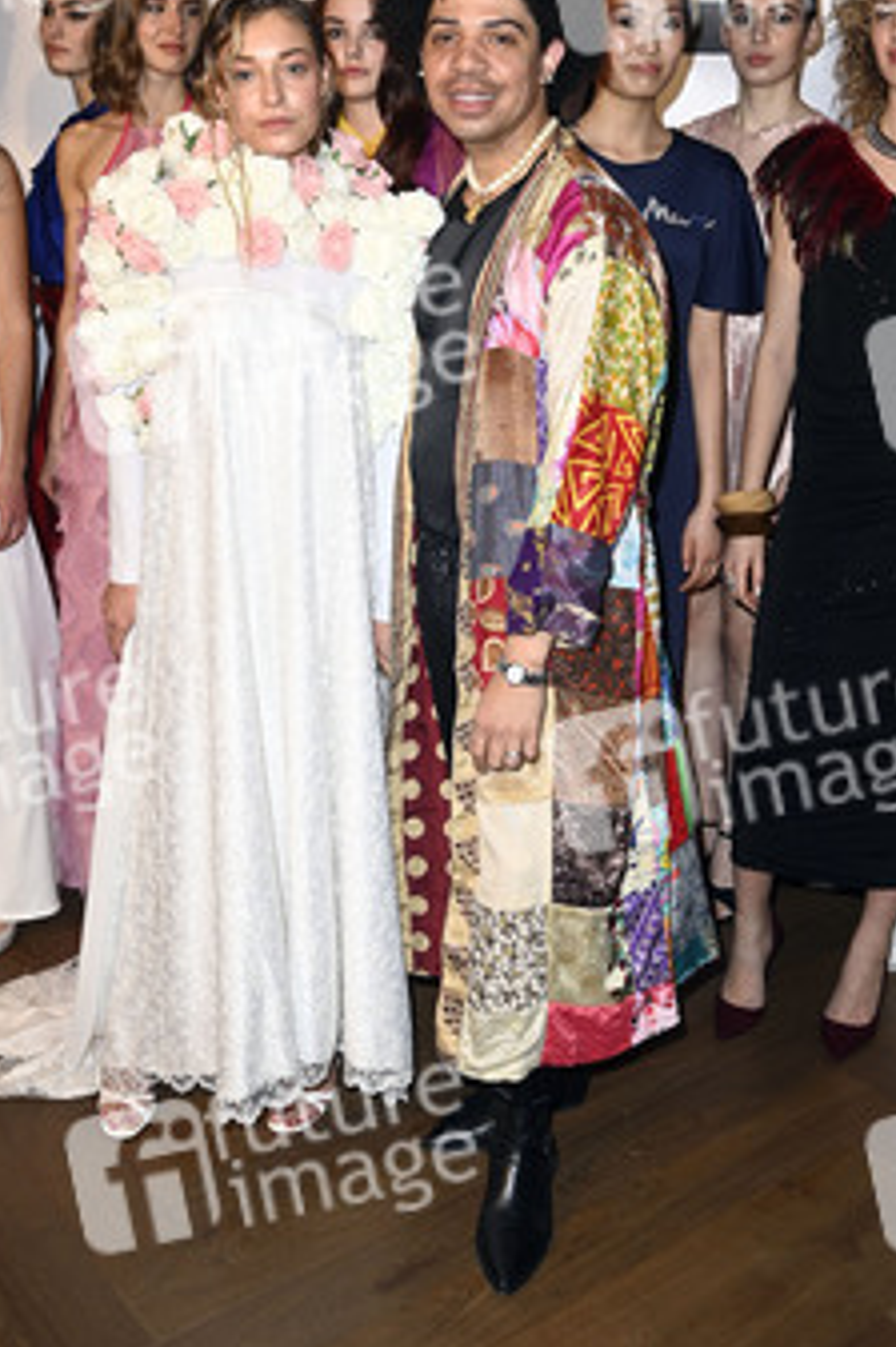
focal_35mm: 38
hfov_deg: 34.9
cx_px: 388
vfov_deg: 50.5
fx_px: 1421
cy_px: 560
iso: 500
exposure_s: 1/250
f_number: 5.6
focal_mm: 32
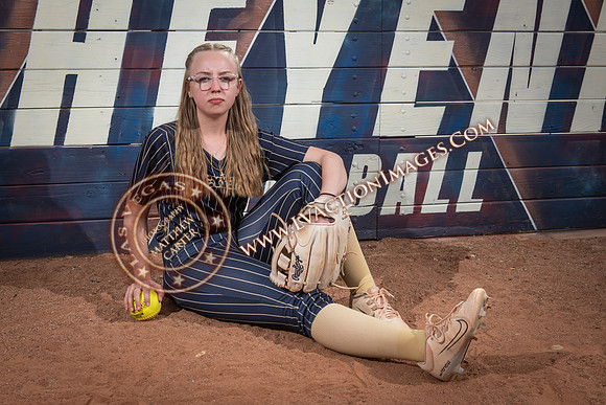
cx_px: 297
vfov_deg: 25.5
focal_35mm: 53
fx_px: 892
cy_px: 191
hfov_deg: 37.5
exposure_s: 1/320
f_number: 7.1
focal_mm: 50
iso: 100
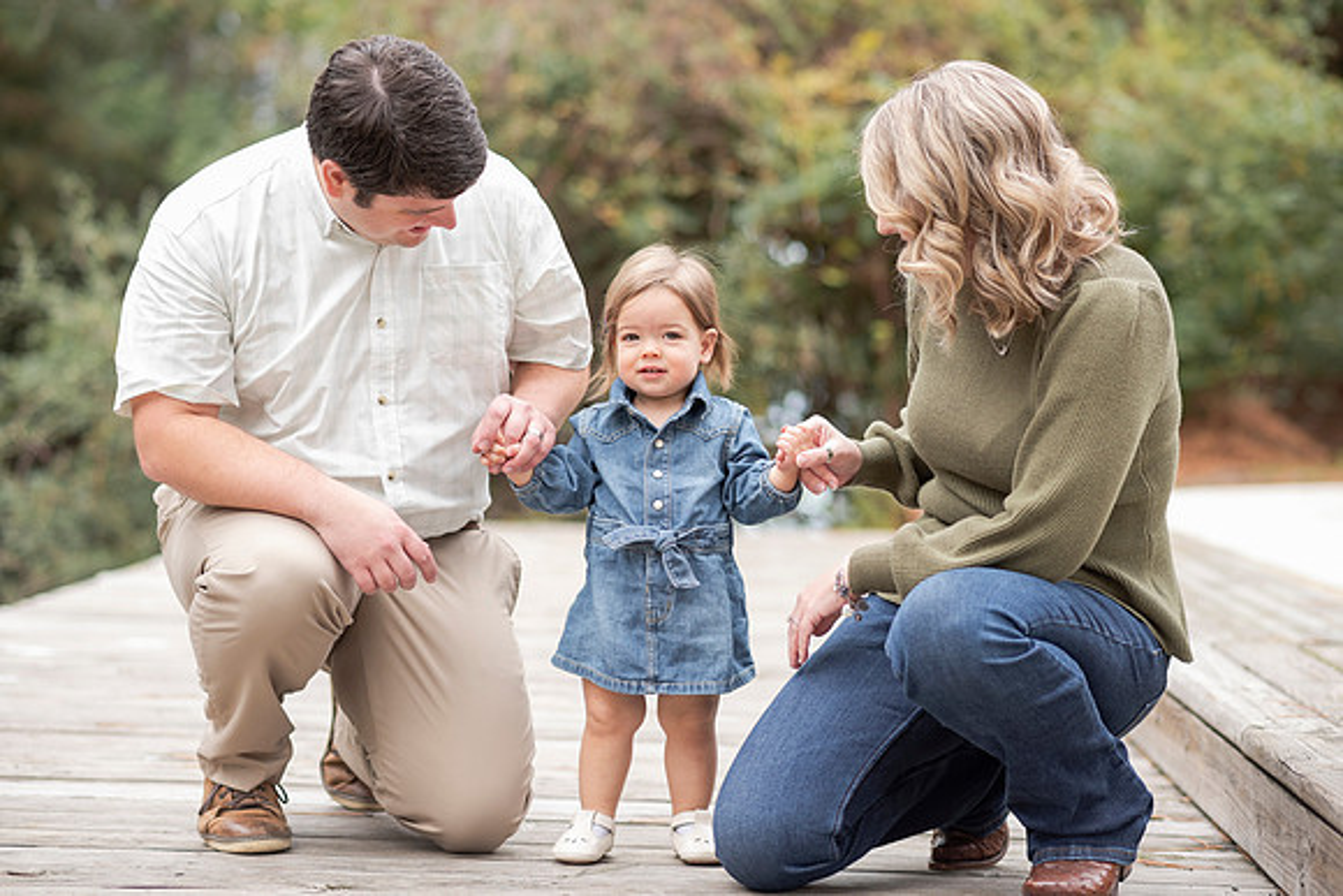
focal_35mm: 85
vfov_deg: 16.1
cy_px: 448
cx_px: 672
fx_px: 3172
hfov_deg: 23.9
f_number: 2.5
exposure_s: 1/800
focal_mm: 85
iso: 320
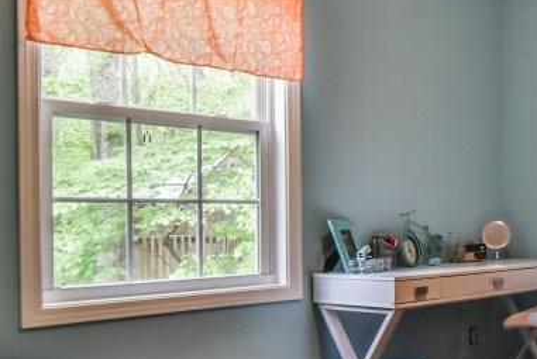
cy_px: 218
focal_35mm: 51
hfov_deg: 32.9
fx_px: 762
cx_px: 620
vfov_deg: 26.5
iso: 4000
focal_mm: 19
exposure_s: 1/80
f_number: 9
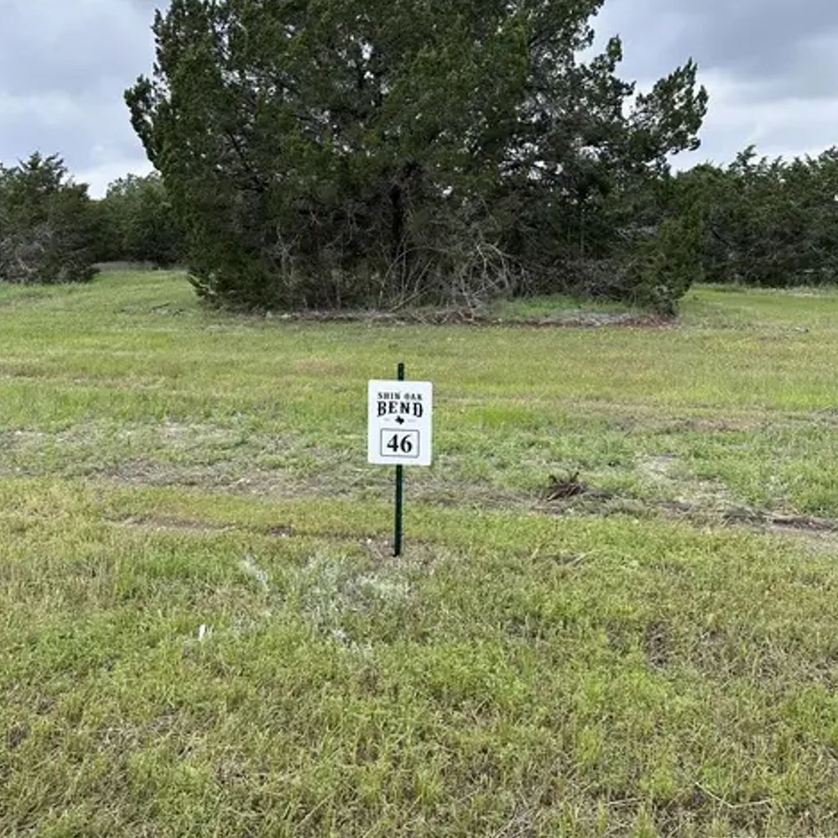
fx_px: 794
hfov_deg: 55.6
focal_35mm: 29
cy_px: 281
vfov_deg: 54.5
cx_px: 421
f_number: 1.78
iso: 80
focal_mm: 6.86
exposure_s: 1/1845
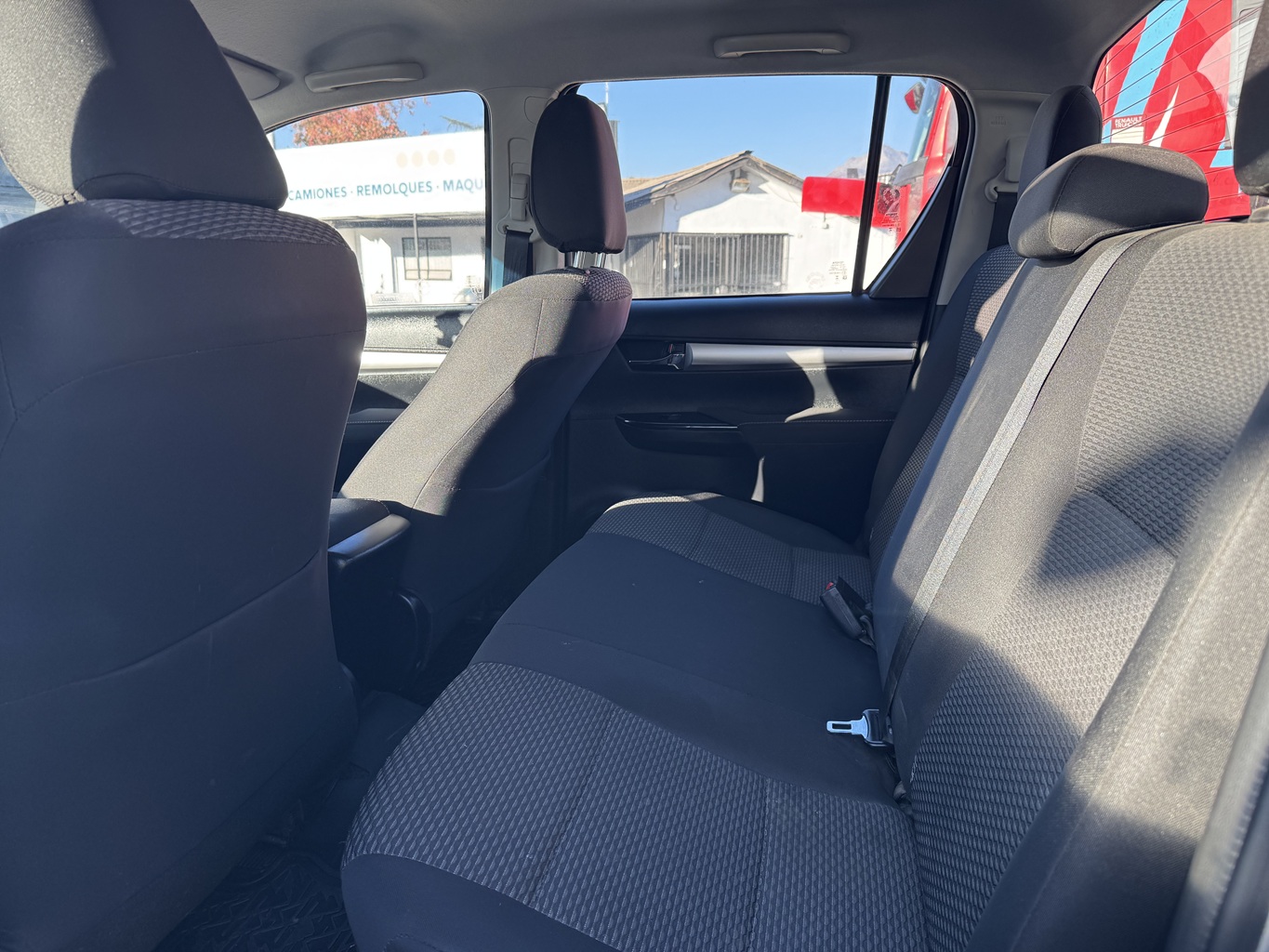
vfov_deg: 56.8
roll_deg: +0.3
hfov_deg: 71.6
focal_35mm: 24
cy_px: 476
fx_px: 880
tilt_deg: -12.7
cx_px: 634
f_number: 1.78
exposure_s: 1/252
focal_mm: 6.76
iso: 64
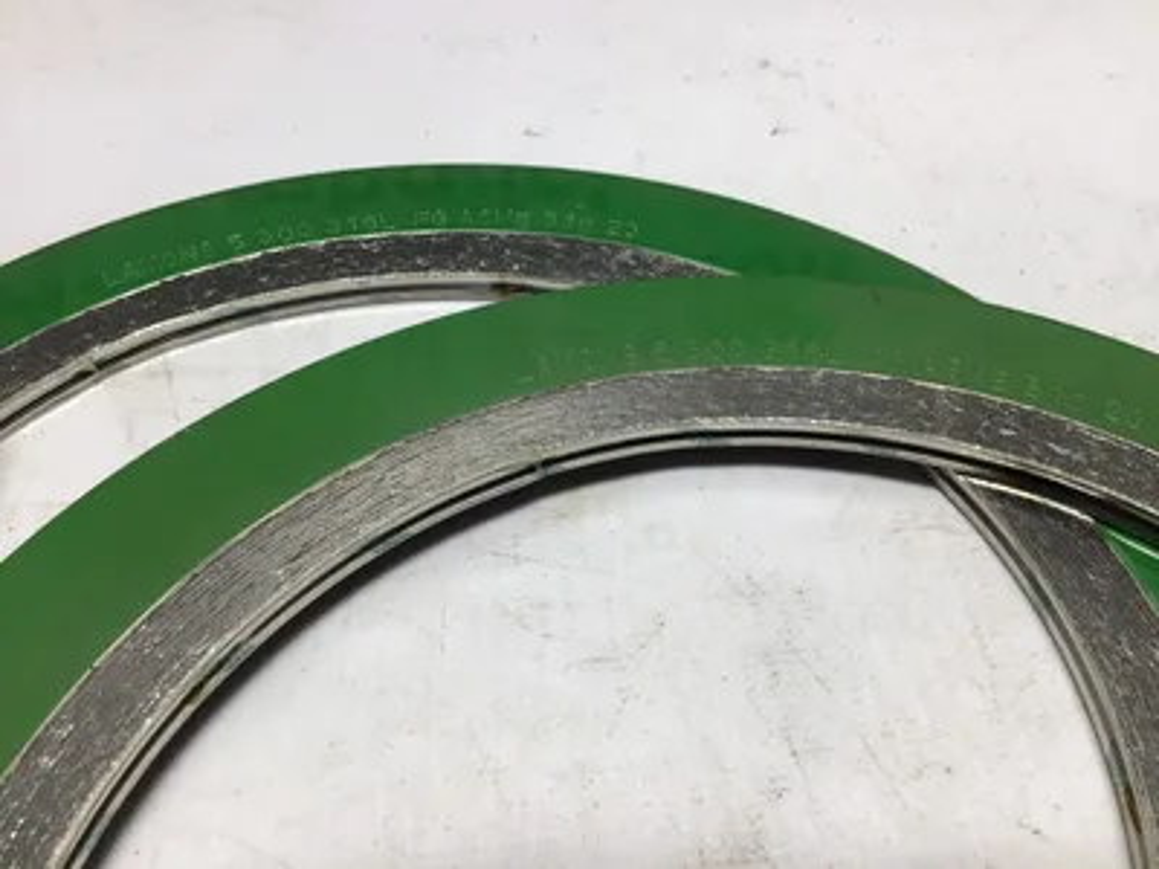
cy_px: 434
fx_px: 1038
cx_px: 580
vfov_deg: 45.4
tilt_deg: -48.1
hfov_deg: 58.4
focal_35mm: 31
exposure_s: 1/120
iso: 25
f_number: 2.4
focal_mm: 3.3
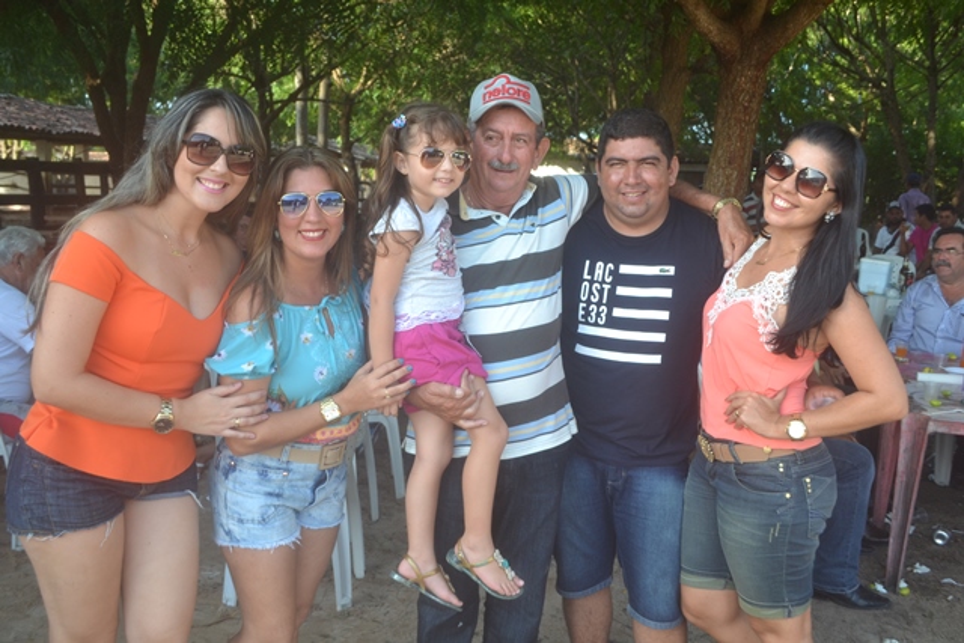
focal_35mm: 33
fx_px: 884
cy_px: 322
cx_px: 482
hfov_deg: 57.2
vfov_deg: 40.0
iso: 360
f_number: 5.6
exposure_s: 1/125
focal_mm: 22
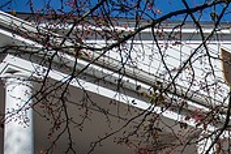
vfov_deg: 14.8
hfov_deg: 21.4
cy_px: 241
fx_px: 545
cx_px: 307
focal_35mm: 85
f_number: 4
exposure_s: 1/800
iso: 80
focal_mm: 26
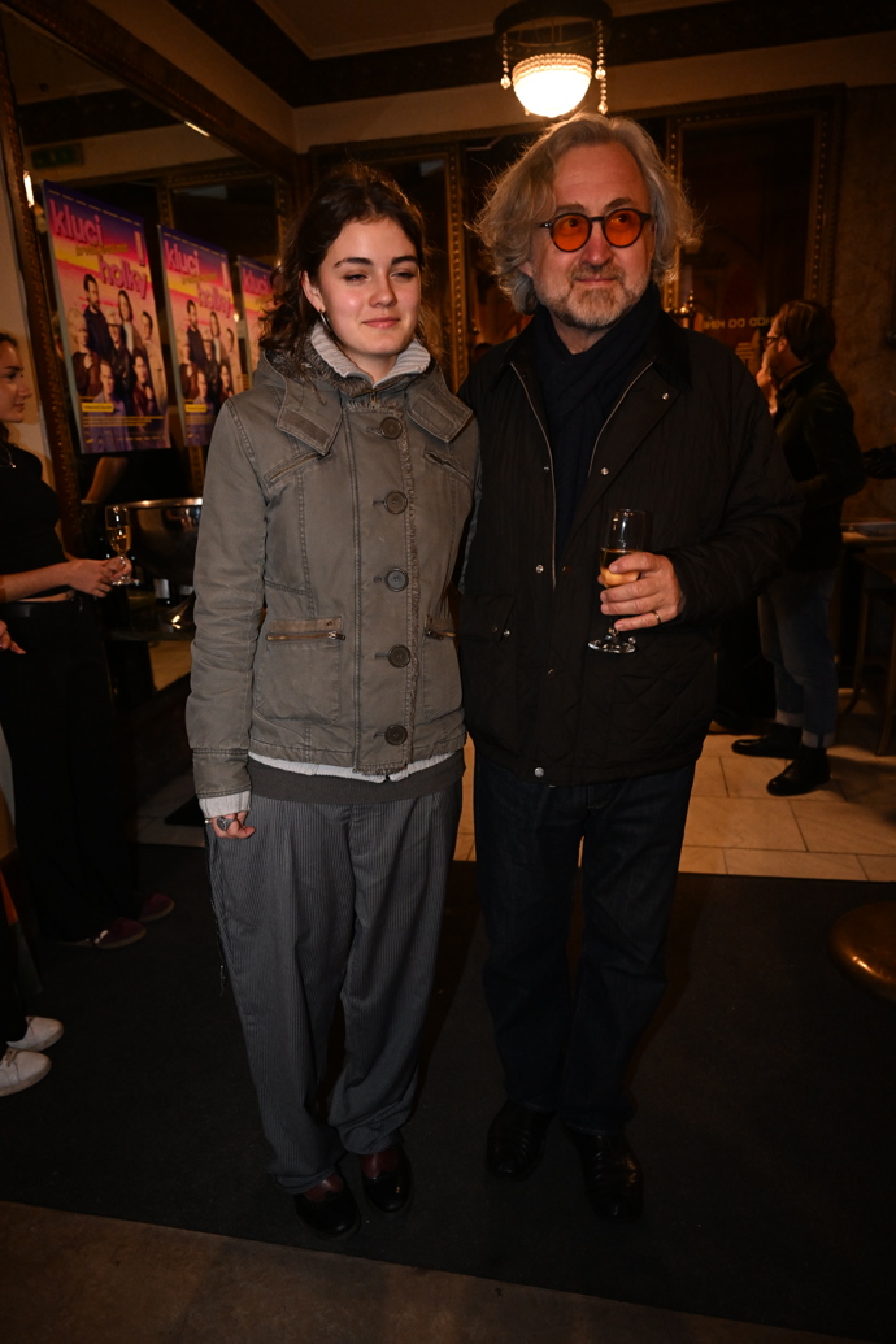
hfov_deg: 53.1
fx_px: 896
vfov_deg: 73.7
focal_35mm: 24
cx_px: 448
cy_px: 672
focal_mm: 24
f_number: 3.5
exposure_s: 1/200
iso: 4000
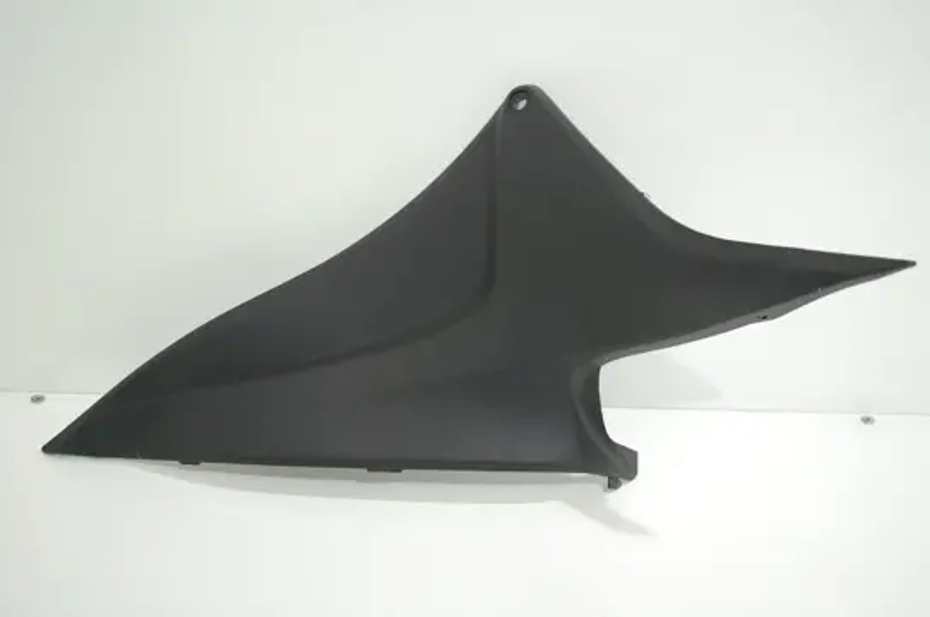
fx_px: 1122
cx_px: 465
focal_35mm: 44
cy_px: 308
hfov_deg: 45.0
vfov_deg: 30.7
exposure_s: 1/50
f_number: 4.8
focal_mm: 29
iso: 400
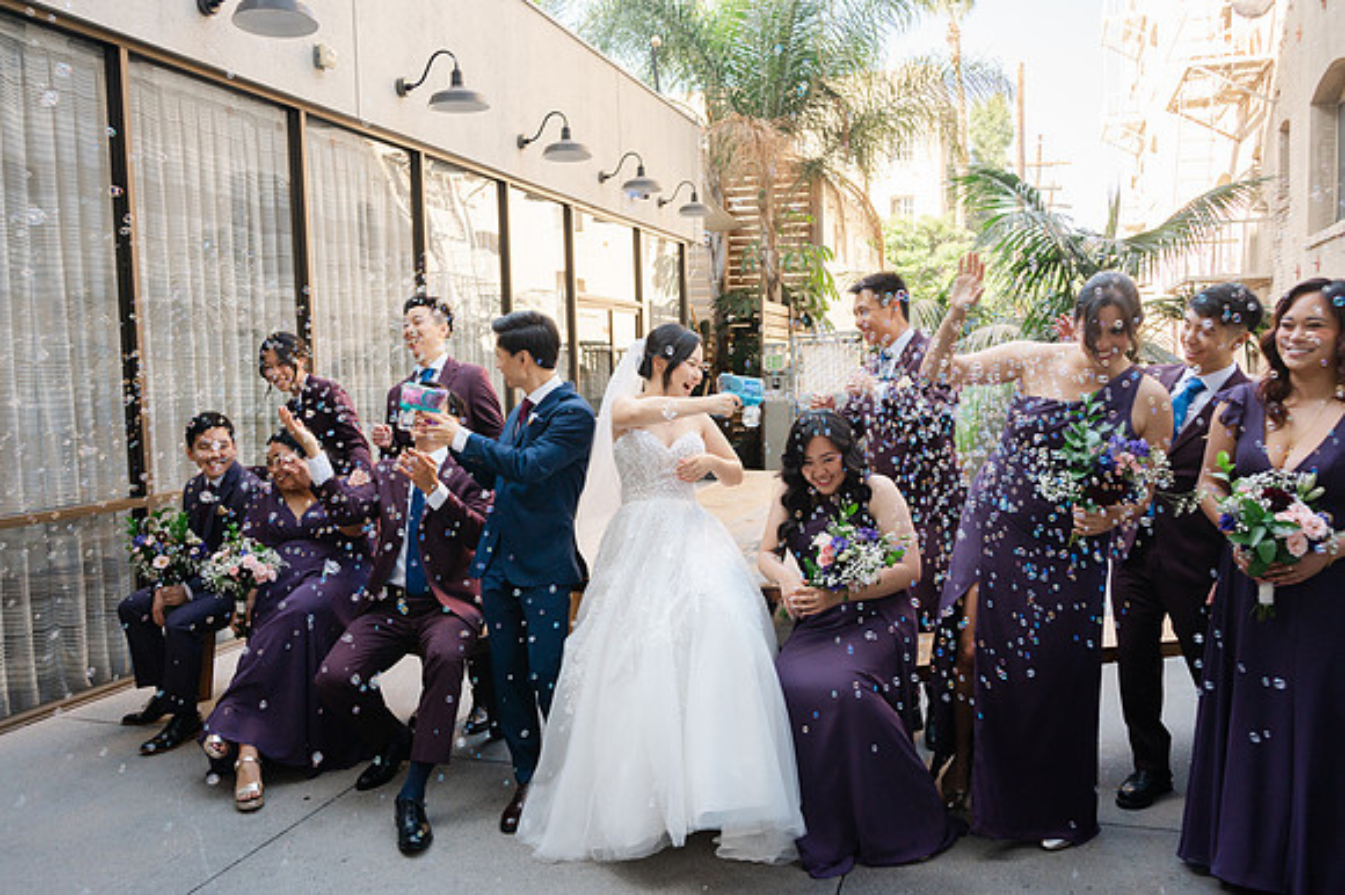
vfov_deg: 46.4
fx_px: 1045
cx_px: 672
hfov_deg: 65.5
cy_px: 448
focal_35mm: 28
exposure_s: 1/320
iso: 400
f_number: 5
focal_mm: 28
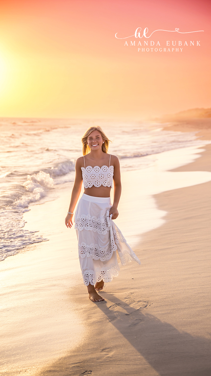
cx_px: 111
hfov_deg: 17.7
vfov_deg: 31.0
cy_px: 190
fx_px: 676
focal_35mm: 68
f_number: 3.5
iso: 250
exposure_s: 1/2500
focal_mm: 64
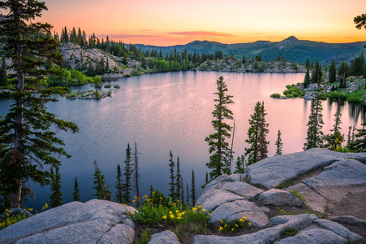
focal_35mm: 36
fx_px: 366
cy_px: 122
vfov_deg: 36.8
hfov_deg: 53.1
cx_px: 202
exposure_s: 1.6
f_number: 14
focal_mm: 29
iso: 64
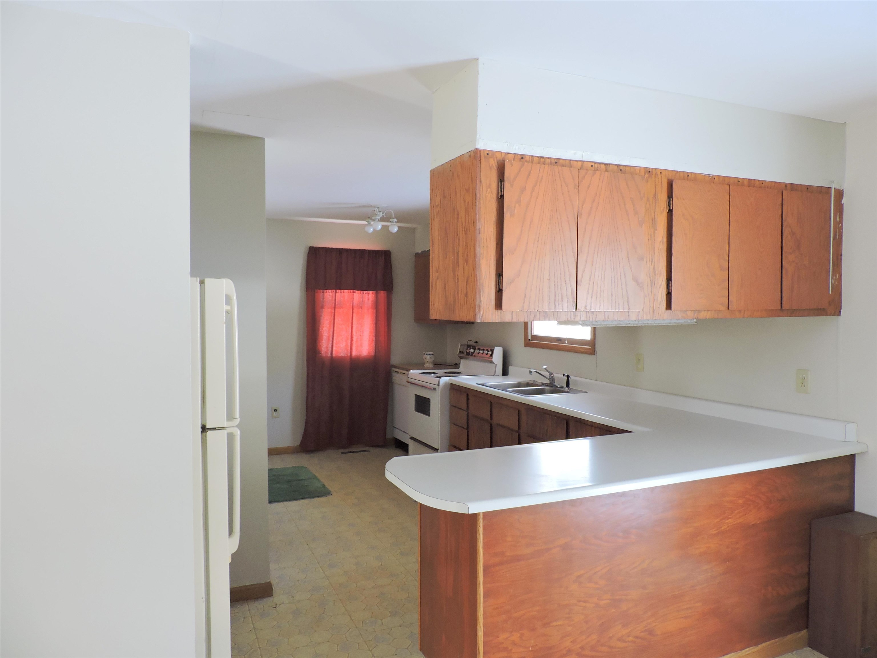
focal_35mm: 24
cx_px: 438
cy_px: 329
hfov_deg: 71.6
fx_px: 608
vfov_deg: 56.8
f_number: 3
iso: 250
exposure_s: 1/30
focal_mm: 4.3
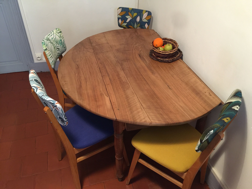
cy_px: 94
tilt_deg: -36.9
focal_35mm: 29
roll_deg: -0.4
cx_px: 126
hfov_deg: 61.7
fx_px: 211
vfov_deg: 48.2
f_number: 2.2
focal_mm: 4.15
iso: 100
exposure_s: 1/10
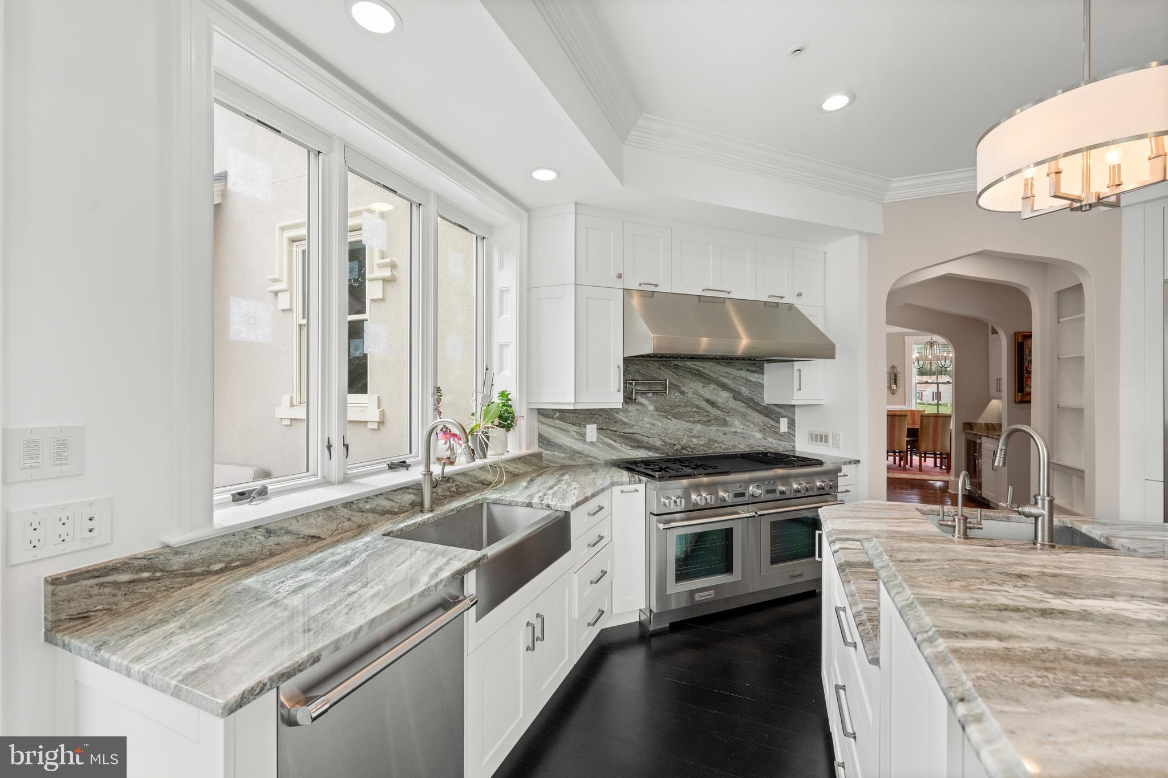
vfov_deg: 81.2
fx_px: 454
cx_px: 584
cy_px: 389
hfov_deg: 104.3
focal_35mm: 14
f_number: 8
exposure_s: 1/100
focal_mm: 14
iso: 800
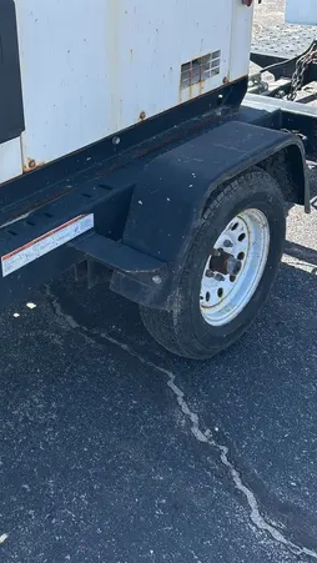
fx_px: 687
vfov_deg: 43.7
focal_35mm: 46
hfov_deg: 25.3
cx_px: 37
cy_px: 172
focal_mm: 5.7
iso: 50
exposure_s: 1/1311
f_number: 1.5
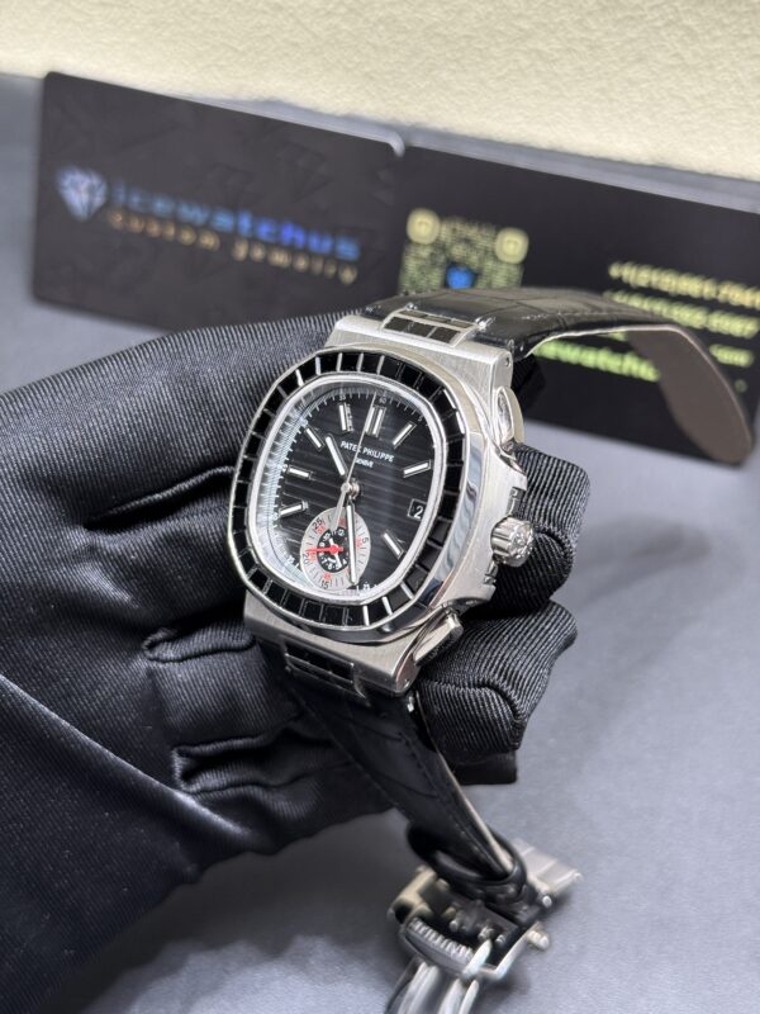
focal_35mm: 48
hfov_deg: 30.3
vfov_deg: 39.7
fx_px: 1405
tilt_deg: -50.9
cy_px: 507
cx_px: 380
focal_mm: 6.76
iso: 160
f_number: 1.78
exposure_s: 1/50
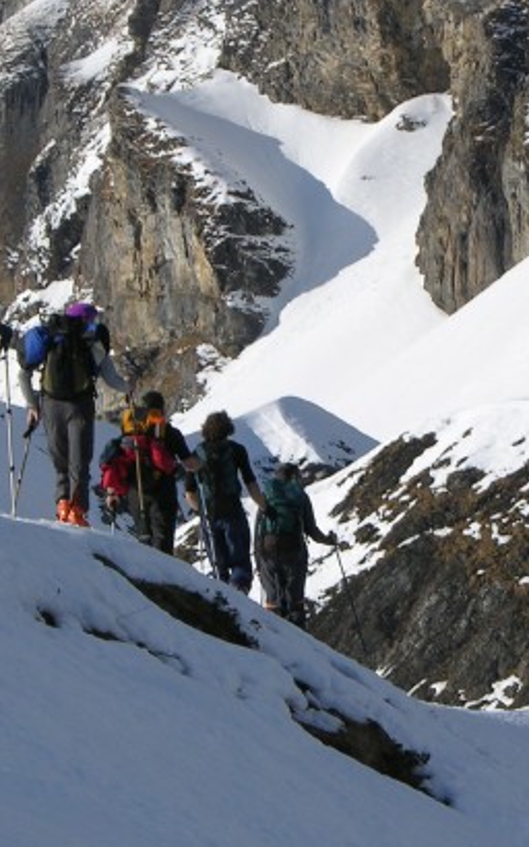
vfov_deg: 7.9
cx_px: 298
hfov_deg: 5.0
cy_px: 463
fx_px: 6117
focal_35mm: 265
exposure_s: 1/367
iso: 50
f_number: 6.5
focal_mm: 25.4
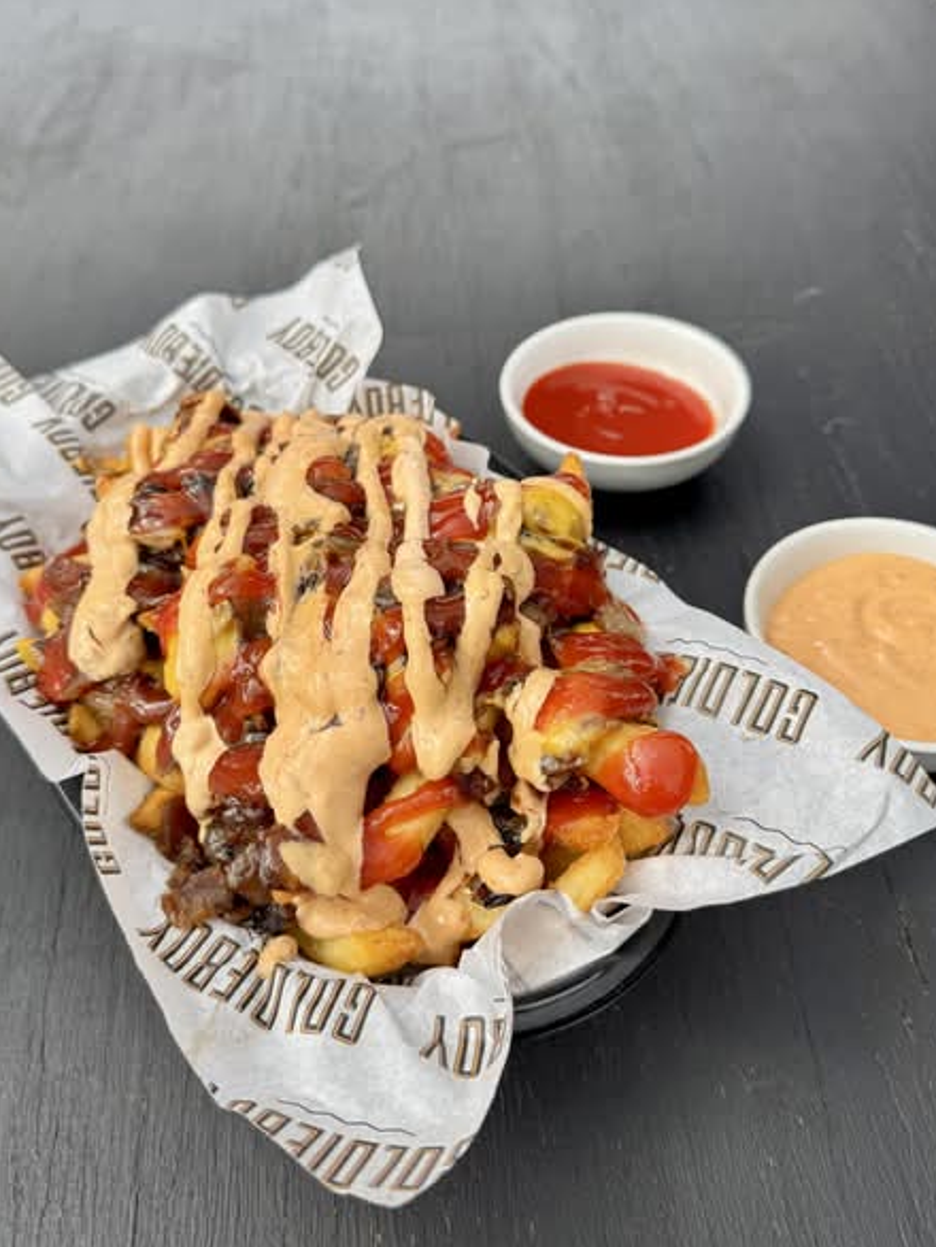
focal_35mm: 30
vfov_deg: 59.8
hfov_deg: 46.8
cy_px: 567
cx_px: 425
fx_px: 1081
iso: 80
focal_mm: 6.76
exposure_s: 1/765
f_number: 1.78
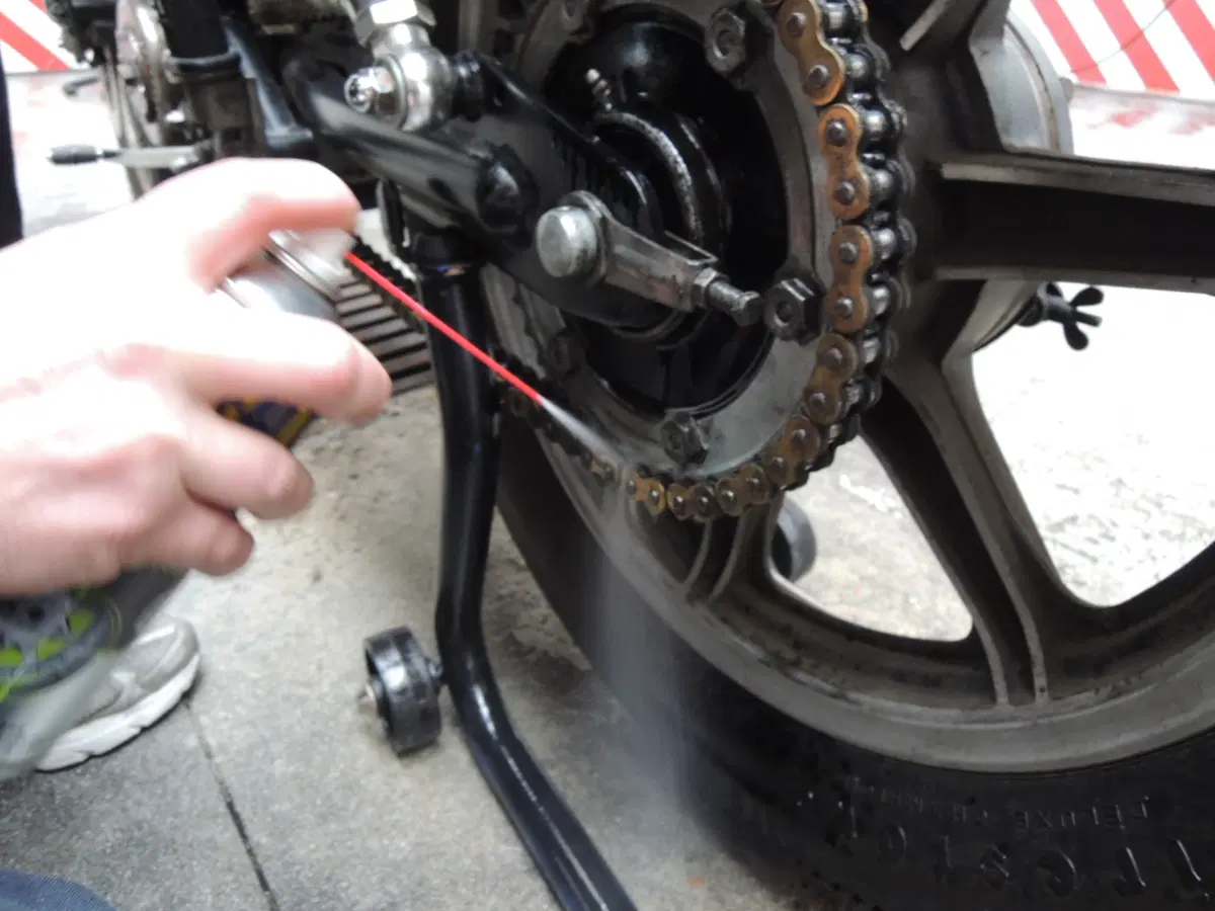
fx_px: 842
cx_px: 608
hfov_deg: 71.6
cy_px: 456
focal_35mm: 24
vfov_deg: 56.8
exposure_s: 1/13
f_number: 2.8
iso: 400
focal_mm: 4.3
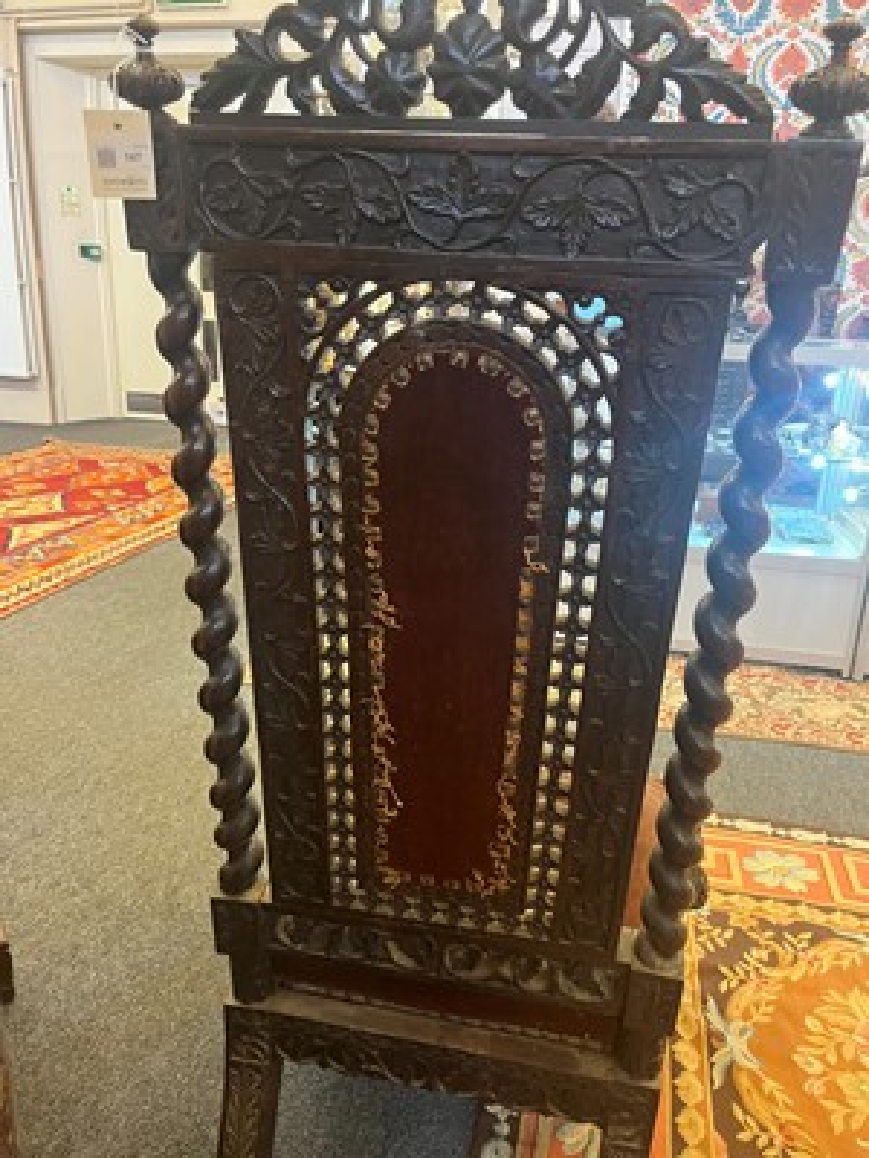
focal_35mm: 26
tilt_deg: -17.8
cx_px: 434
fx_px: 870
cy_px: 579
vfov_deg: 67.3
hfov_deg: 53.1
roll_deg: -1.8
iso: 400
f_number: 1.6
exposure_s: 1/50
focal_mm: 5.1
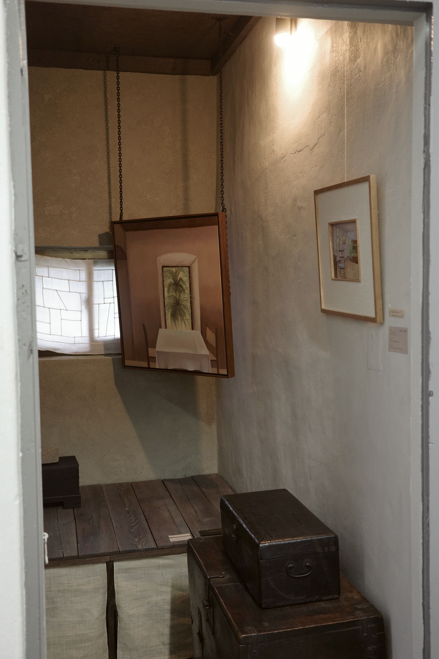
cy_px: 330
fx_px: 732
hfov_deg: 33.4
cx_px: 220
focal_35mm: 40
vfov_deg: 48.5
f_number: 2.8
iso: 1250
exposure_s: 1/40
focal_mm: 26
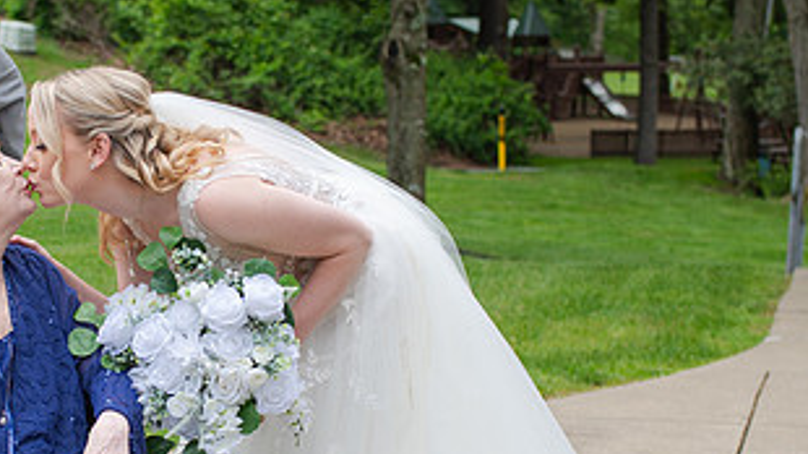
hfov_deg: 23.0
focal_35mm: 91
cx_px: 146
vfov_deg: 13.2
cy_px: 348
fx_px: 1949
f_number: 3.2
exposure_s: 1/1000
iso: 100
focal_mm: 35
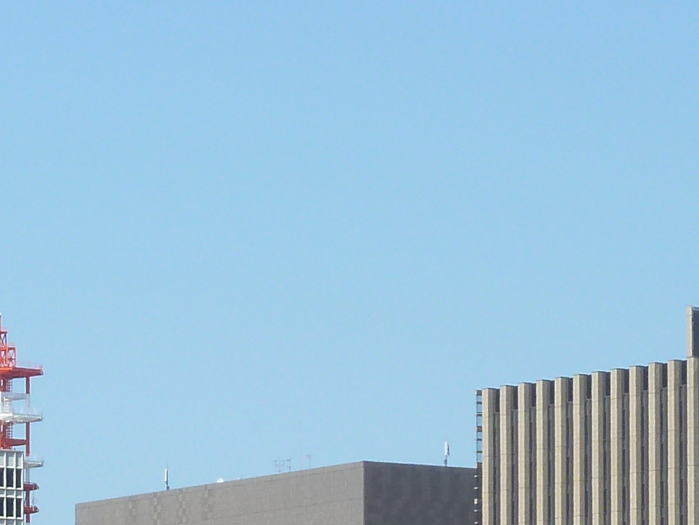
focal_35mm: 349
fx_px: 7047
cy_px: 830
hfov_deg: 5.6
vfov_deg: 4.2
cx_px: -254
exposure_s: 1/500
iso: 80
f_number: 4.3
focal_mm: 15.8
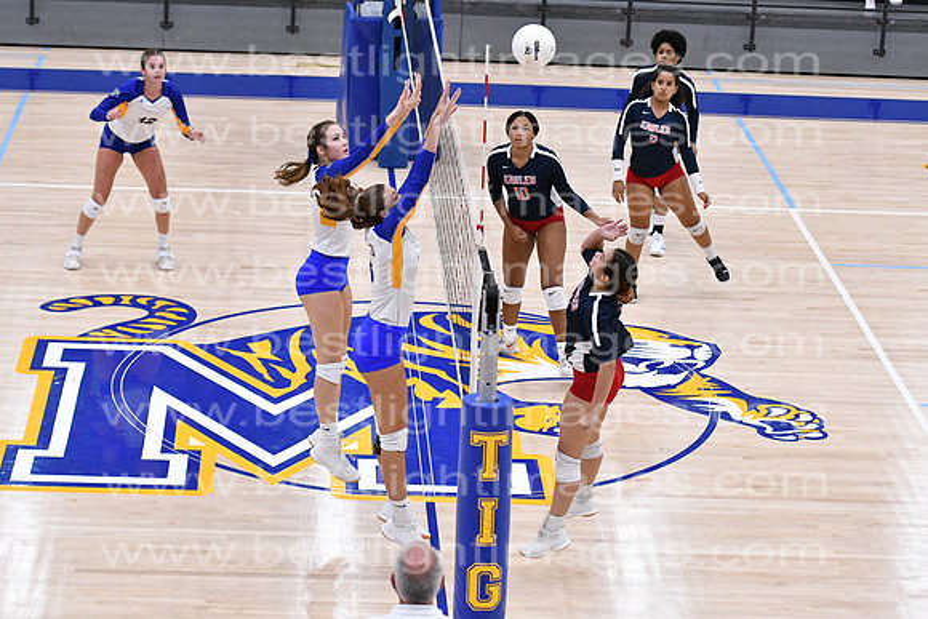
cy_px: 310
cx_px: 464
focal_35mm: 105
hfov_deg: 19.5
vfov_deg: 13.0
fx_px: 2707
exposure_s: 1/1000
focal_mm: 70
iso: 6400
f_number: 3.2
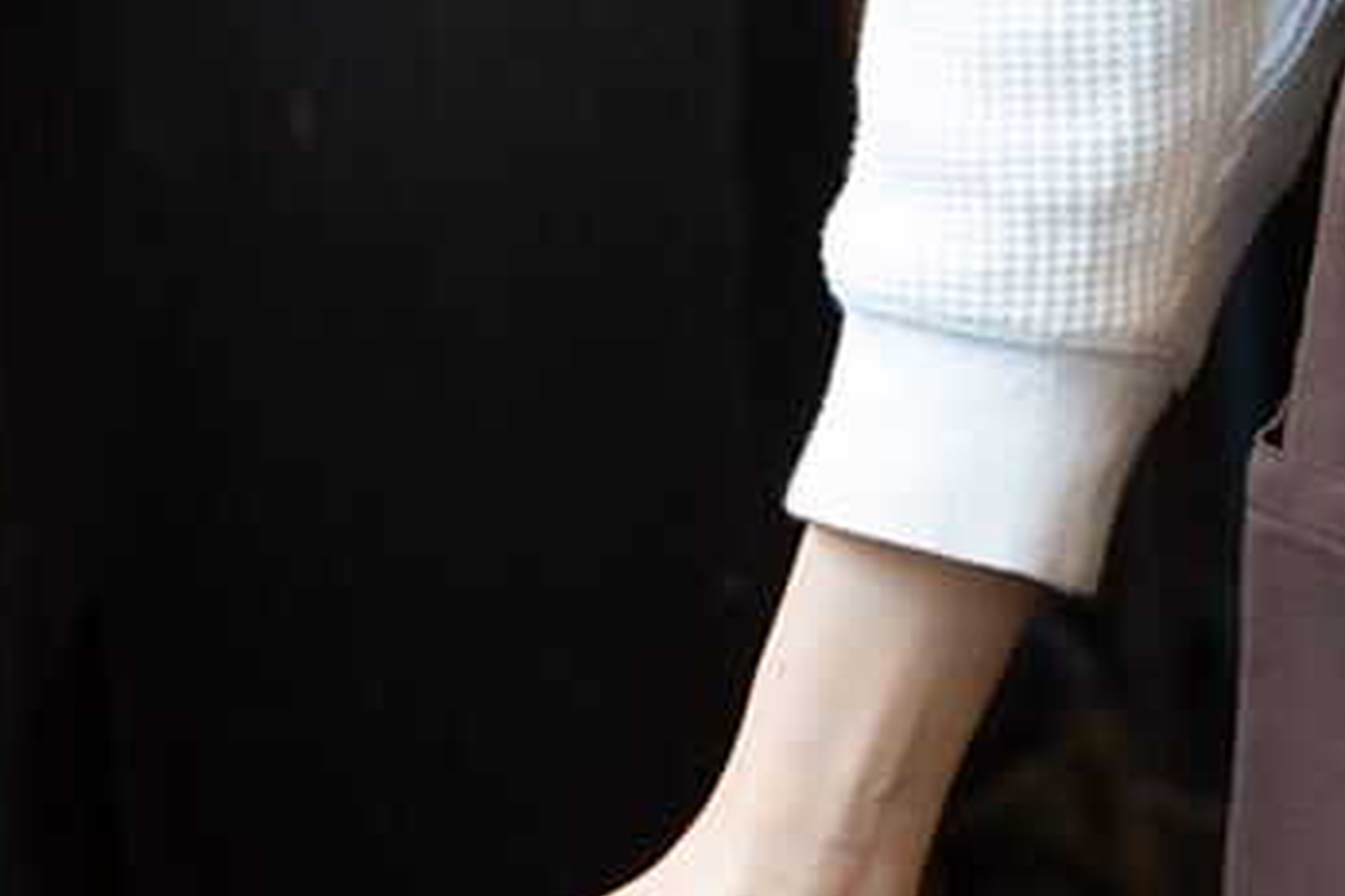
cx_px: 2058
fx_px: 14040
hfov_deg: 5.4
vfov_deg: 3.6
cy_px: -1276
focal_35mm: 376
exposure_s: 1/160
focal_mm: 68
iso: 1250
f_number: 5
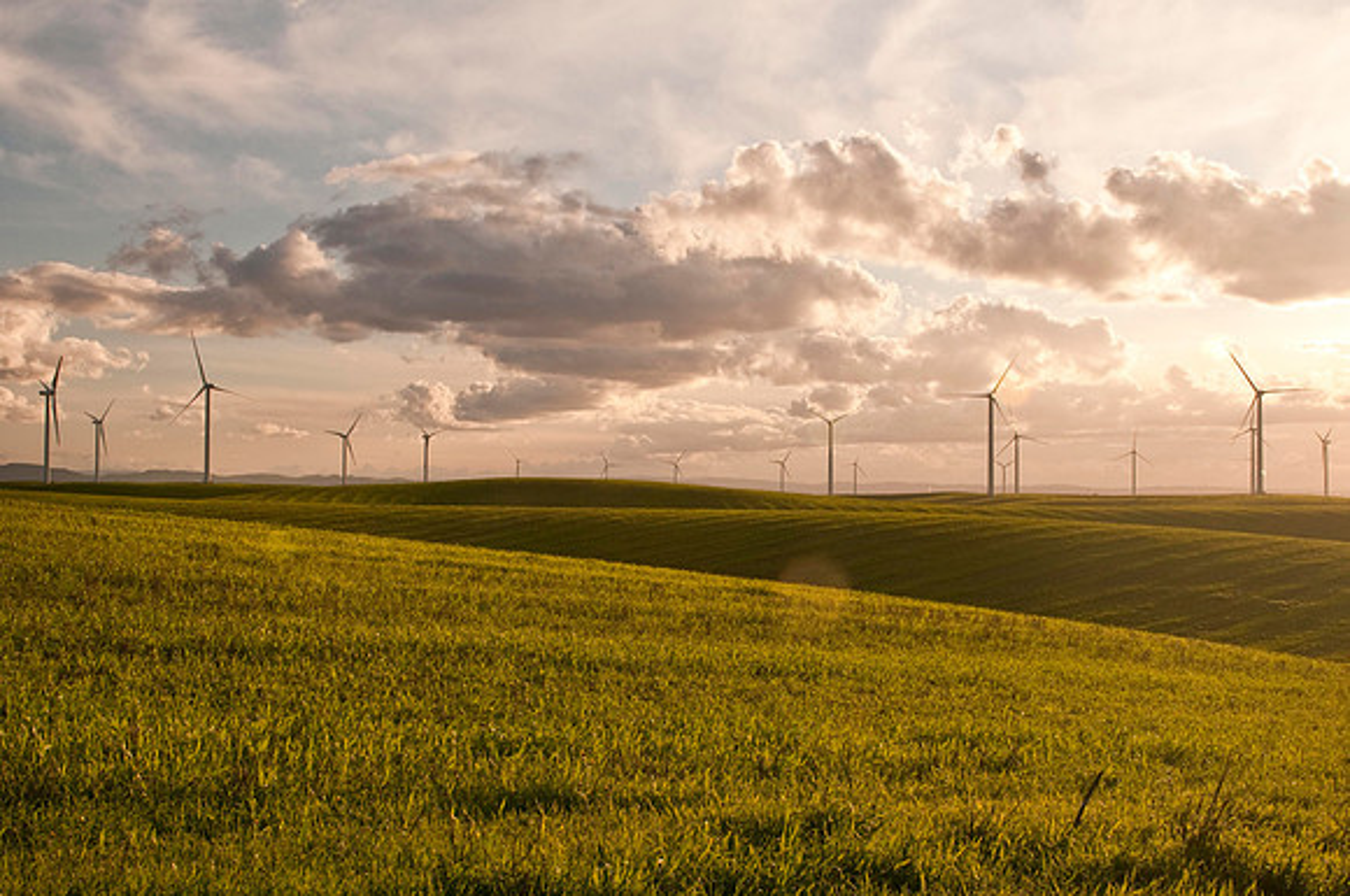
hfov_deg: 46.5
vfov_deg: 31.8
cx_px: 675
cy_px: 448
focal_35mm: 42
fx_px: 1573
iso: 200
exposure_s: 1/45
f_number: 16
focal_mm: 28
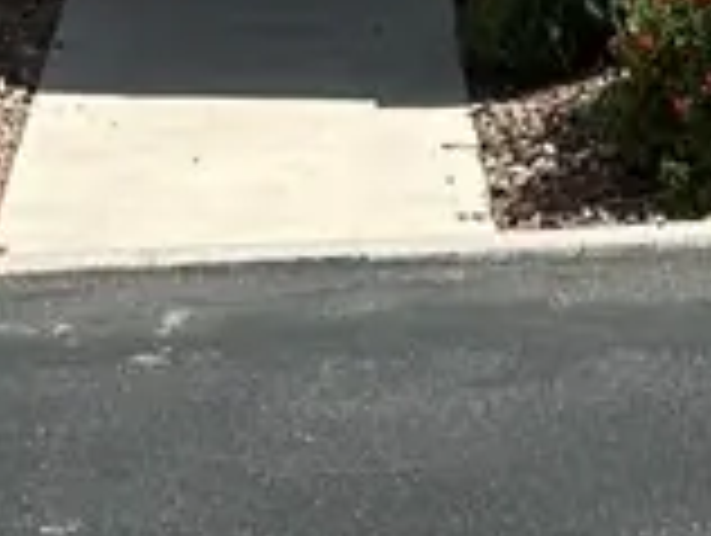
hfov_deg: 11.3
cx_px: 1033
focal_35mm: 168
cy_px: -745
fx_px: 3456
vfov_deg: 8.2
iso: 50
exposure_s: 1/4630
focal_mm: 5.7
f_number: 1.5
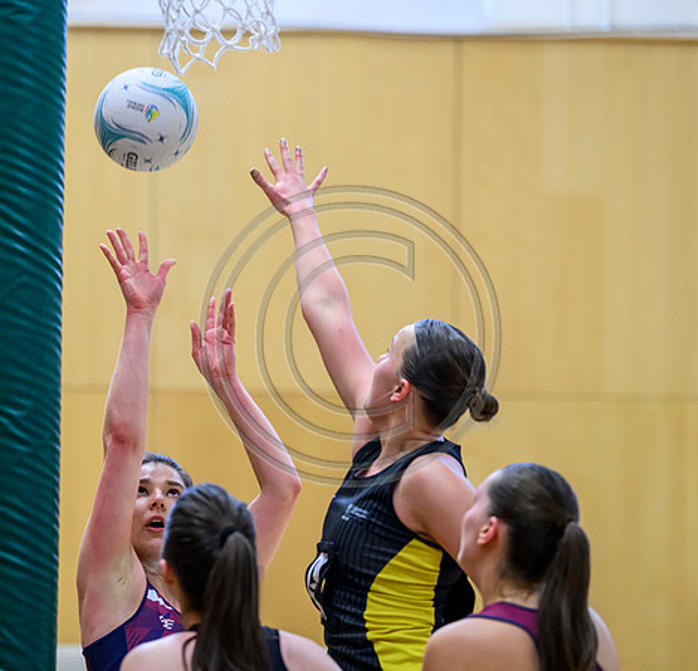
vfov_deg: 8.1
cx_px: 234
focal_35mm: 212
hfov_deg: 8.4
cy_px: 335
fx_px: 4749
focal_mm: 165
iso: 4000
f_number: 3.2
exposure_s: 1/800
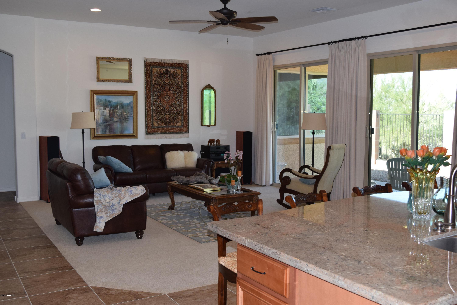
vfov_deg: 35.5
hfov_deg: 51.3
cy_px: 152
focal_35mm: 38
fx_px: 476
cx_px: 228
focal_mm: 25
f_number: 5.6
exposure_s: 1/125
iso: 720
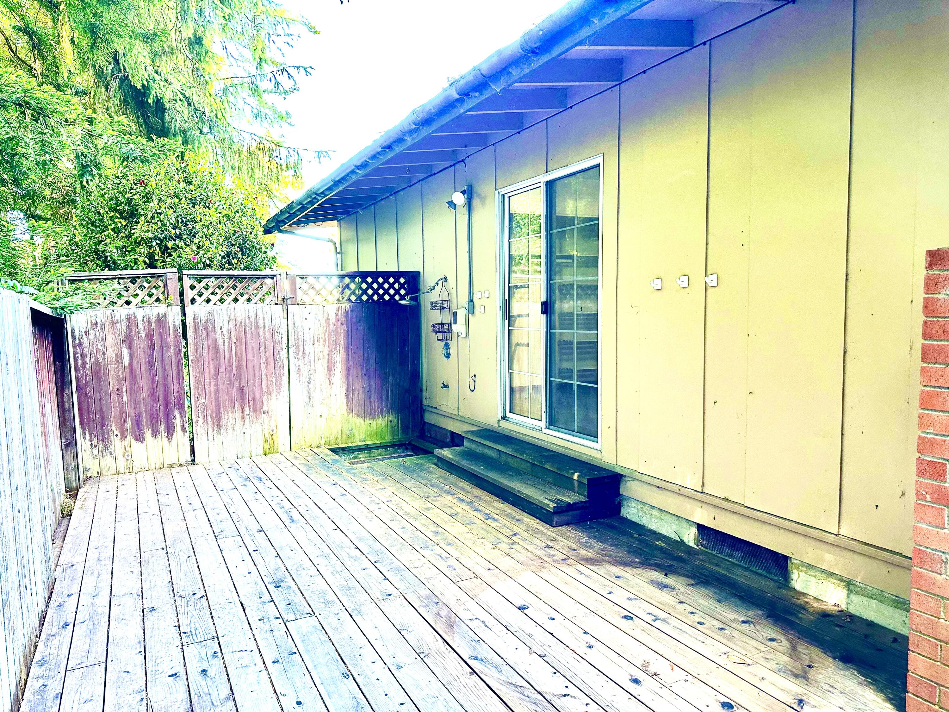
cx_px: 474
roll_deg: +0.6
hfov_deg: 71.6
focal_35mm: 24
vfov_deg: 56.8
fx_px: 658
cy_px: 356
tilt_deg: -4.1
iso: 250
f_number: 1.78
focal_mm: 6.86
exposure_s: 1/89
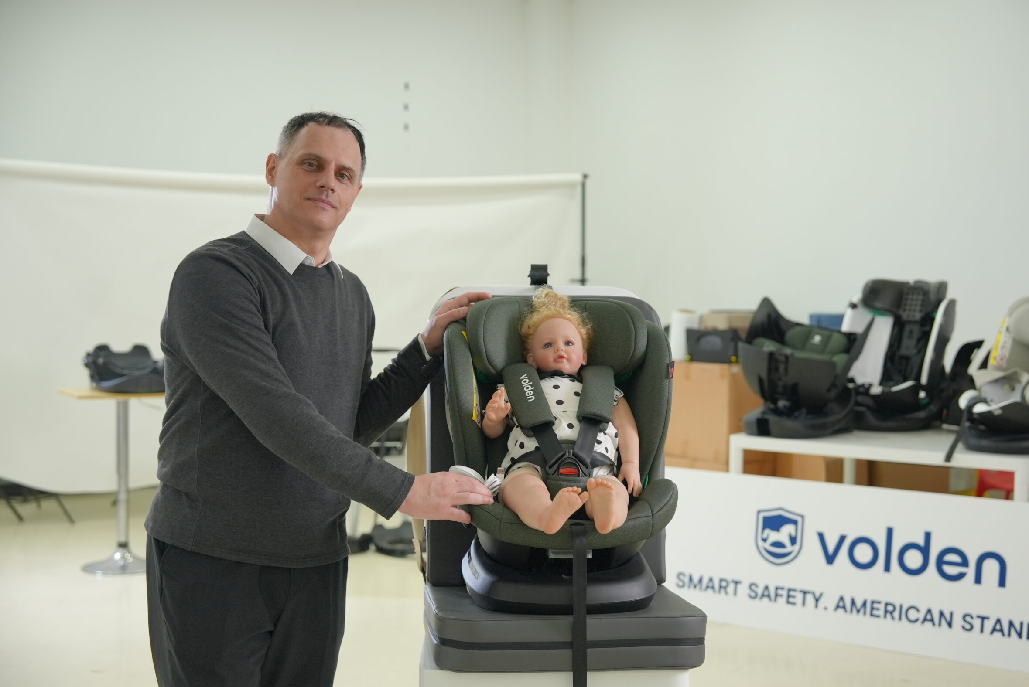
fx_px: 1459
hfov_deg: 38.8
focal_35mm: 51
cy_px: 362
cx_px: 555
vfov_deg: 26.5
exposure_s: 1/160
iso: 800
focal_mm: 47
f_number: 2.8
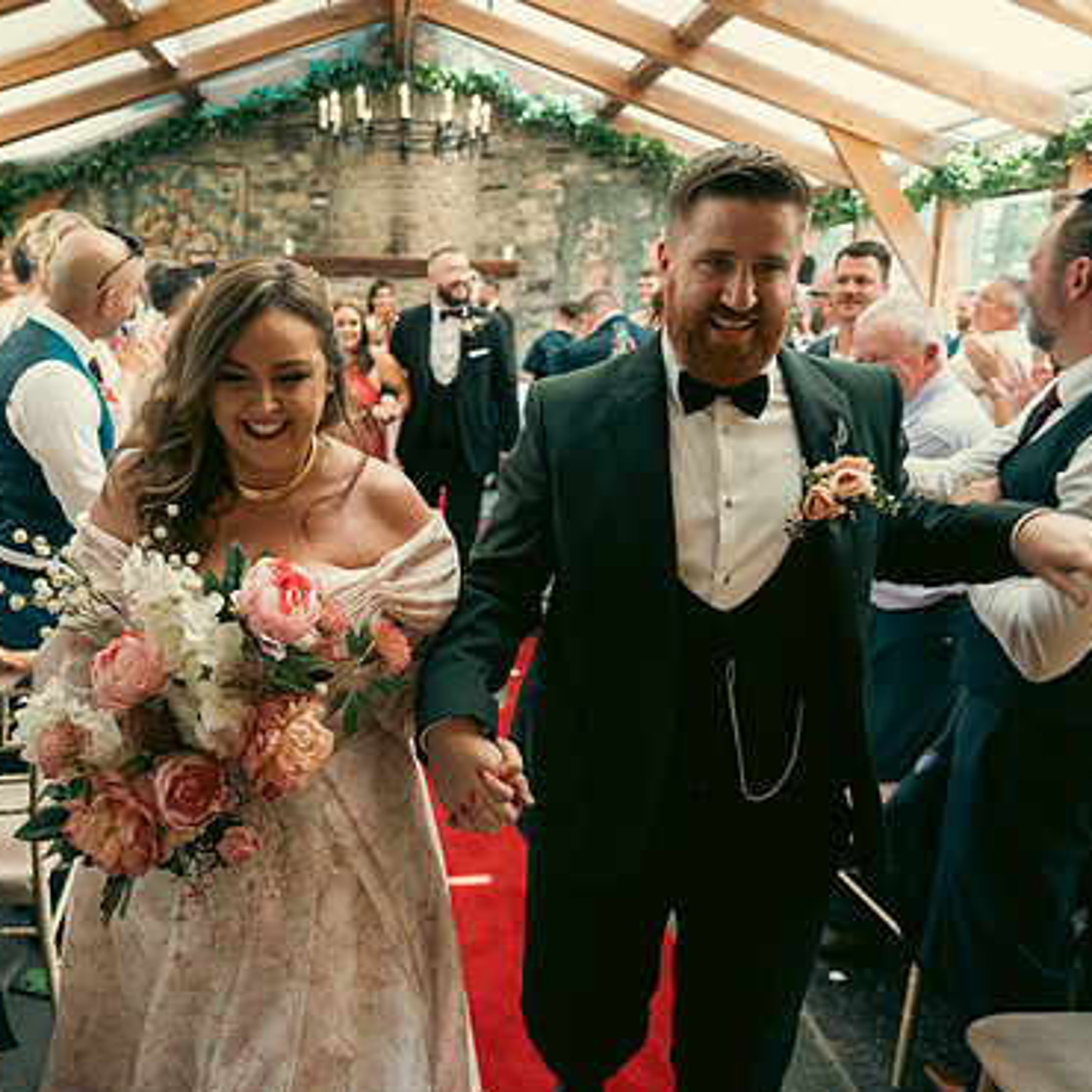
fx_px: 1142
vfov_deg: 51.1
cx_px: 410
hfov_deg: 50.6
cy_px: 547
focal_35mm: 32
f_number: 3.5
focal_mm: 24
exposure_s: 1/200
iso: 640
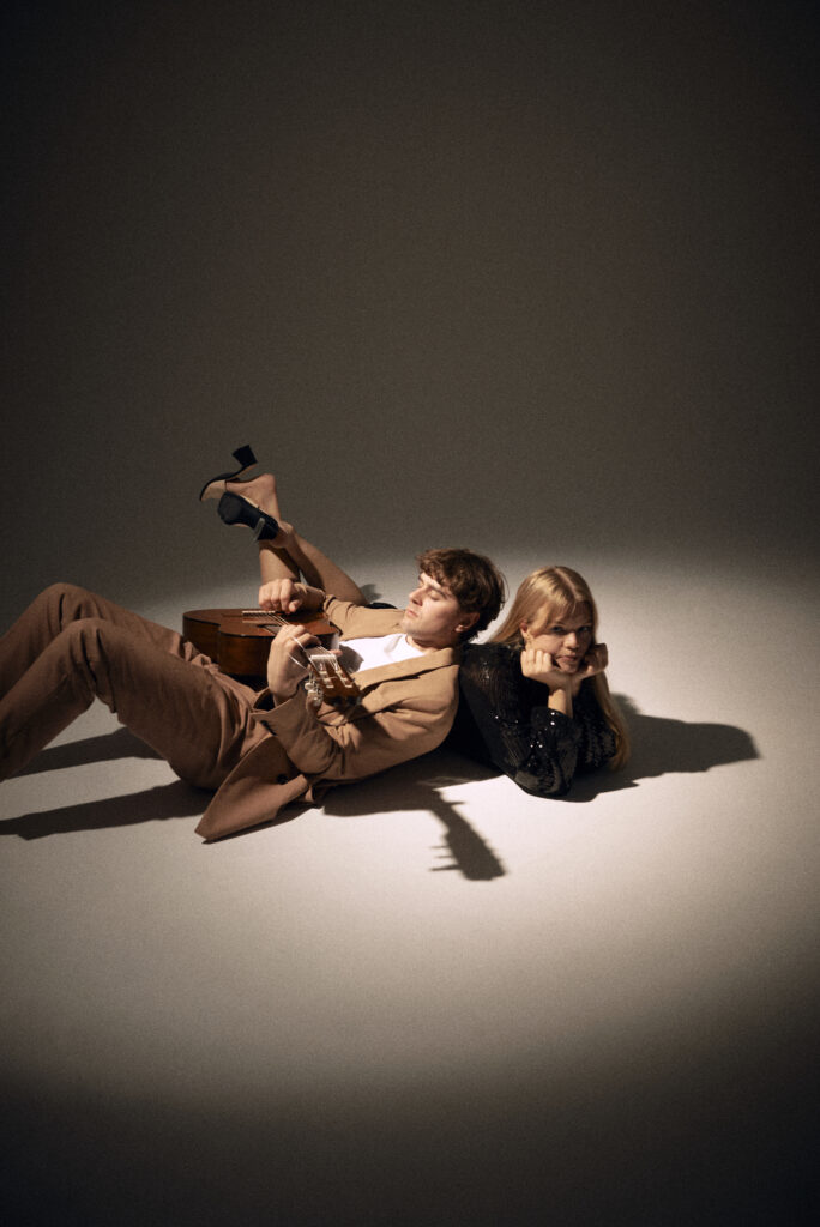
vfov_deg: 50.7
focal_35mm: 38
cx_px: 410
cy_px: 614
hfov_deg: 35.1
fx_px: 1296
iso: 500
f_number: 5
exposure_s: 1/160
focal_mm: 38
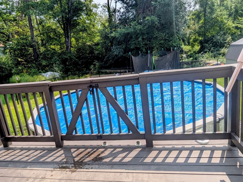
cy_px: 91
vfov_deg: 78.1
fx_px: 112
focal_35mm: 16
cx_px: 122
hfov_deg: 94.5
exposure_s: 1/1595
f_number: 2.2
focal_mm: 2.22
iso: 42
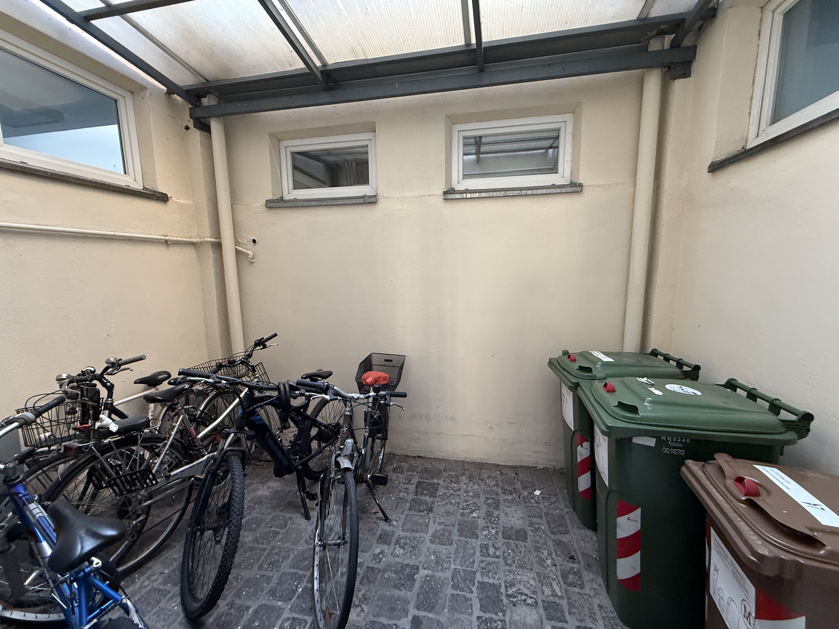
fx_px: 339
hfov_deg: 102.1
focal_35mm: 14
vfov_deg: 85.7
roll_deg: +0.3
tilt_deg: -7.8
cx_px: 420
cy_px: 314
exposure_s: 1/66
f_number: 2.2
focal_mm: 2.22
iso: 320
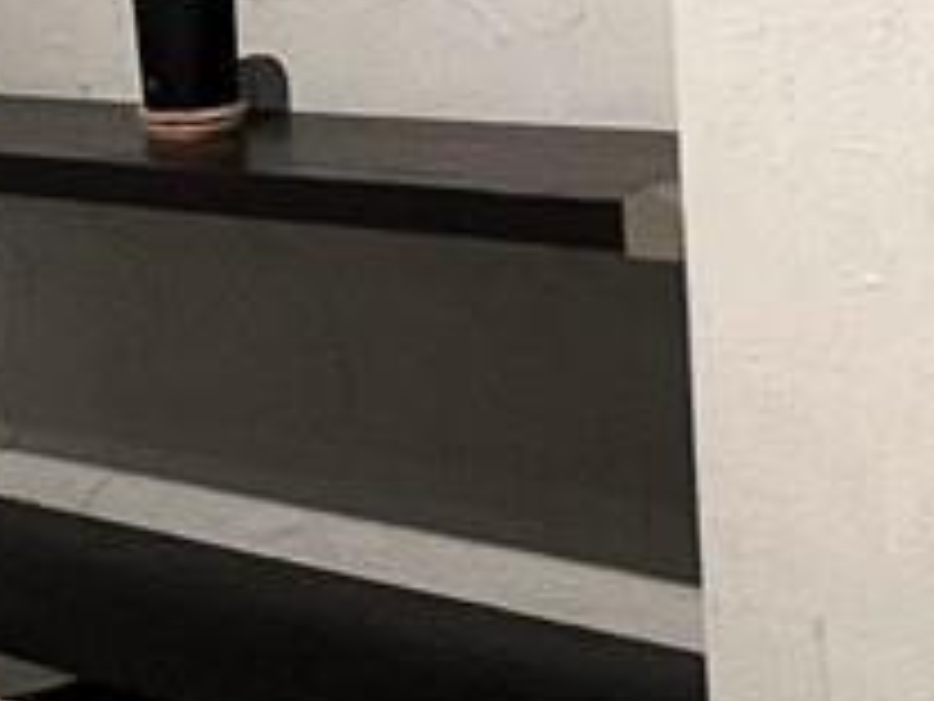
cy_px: 85
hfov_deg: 18.7
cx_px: -139
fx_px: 2698
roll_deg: +4.5
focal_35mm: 100
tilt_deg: -6.5
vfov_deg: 14.7
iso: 320
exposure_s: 1/60
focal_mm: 1.57
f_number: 1.8
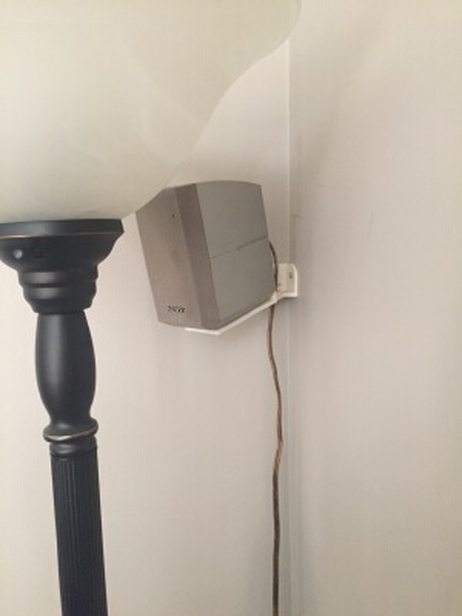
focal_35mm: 29
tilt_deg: -3.3
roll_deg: +1.0
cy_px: 308
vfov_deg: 61.7
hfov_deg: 48.2
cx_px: 231
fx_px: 516
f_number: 2.2
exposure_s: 1/15
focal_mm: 4.15
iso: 250
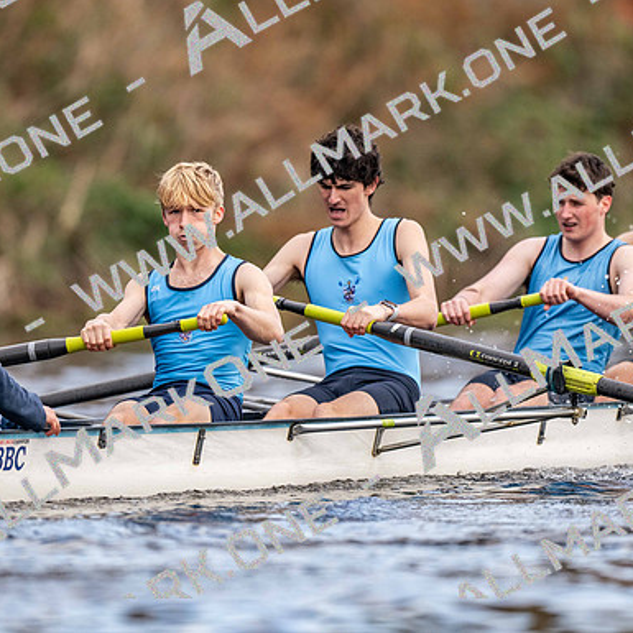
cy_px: 316
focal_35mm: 769
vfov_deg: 2.3
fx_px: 15910
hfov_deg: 2.3
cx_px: 275
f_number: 4
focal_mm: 600
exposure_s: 1/2500
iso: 1600
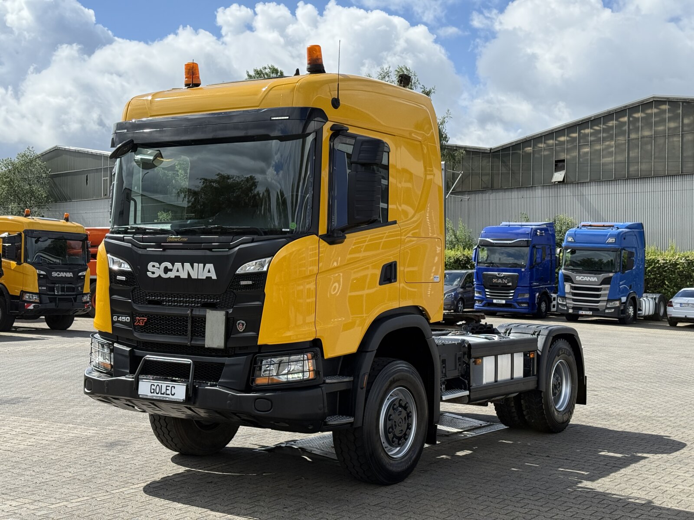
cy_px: 260
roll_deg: -0.7
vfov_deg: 30.3
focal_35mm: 48
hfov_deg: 39.7
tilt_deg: +2.1
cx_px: 347
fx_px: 962
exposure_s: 1/4587
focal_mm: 6.76
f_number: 1.78
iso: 100
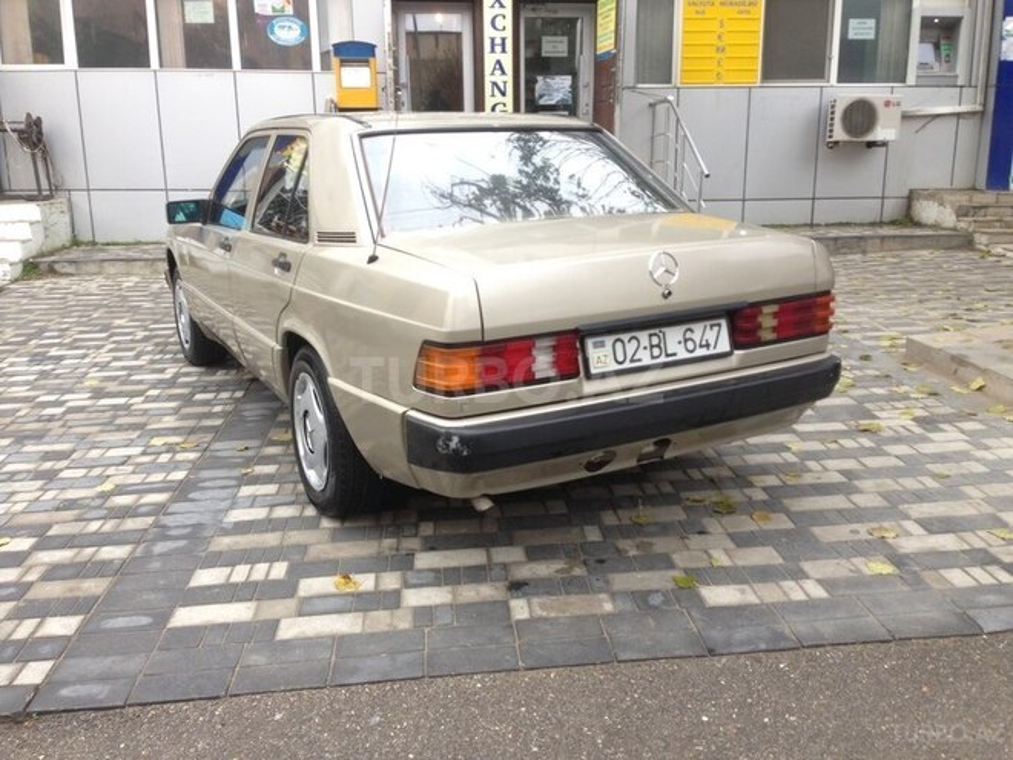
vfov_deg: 42.9
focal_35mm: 33
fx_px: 966
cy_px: 380
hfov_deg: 55.4
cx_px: 506
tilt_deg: -12.4
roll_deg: +0.4
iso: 64
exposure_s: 1/60
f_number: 2.4
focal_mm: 4.12
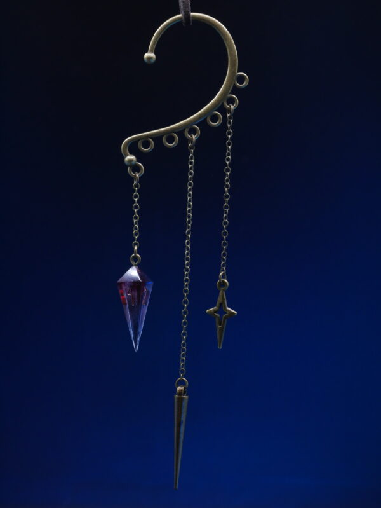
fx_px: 880
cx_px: 190
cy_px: 254
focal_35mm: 60
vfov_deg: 32.2
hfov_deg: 24.4
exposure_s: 1/60
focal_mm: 30
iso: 800
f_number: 6.3
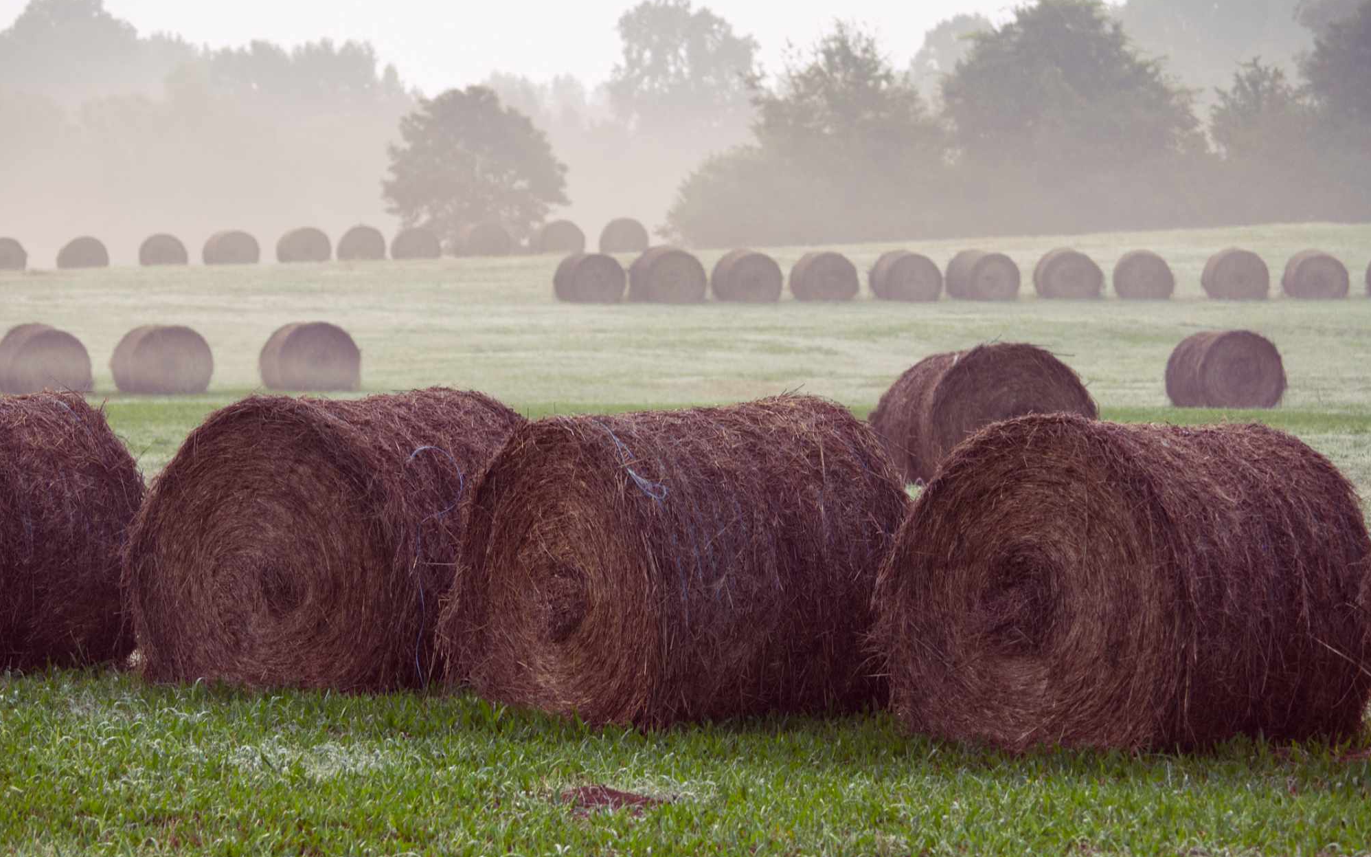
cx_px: 686
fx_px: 9153
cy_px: 409
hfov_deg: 8.6
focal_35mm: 245
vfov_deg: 5.4
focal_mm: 160
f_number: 8
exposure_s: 1/60
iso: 400
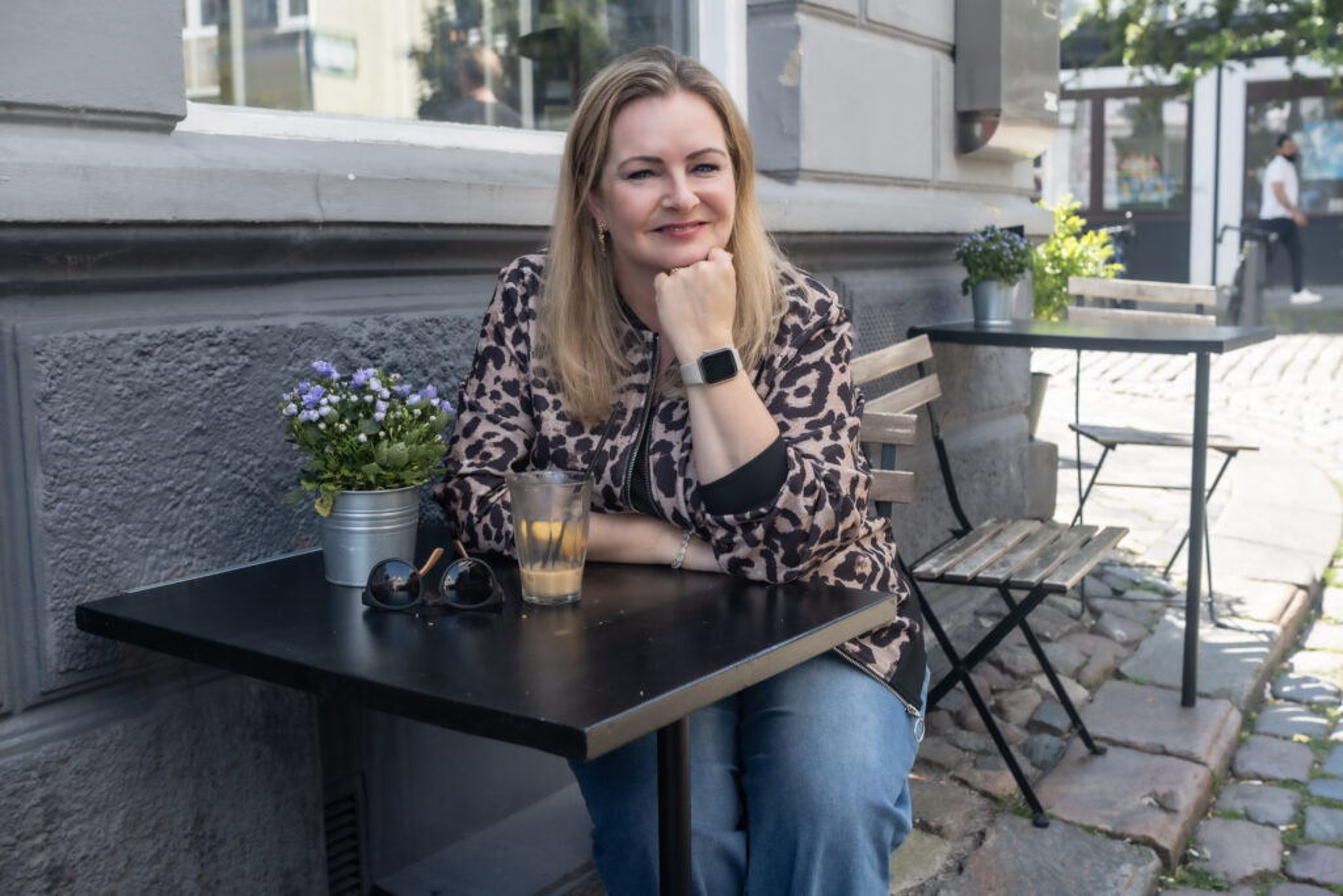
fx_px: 1418
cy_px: 448
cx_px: 672
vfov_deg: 35.1
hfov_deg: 50.7
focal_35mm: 38
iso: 125
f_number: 3.6
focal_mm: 25
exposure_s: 1/160
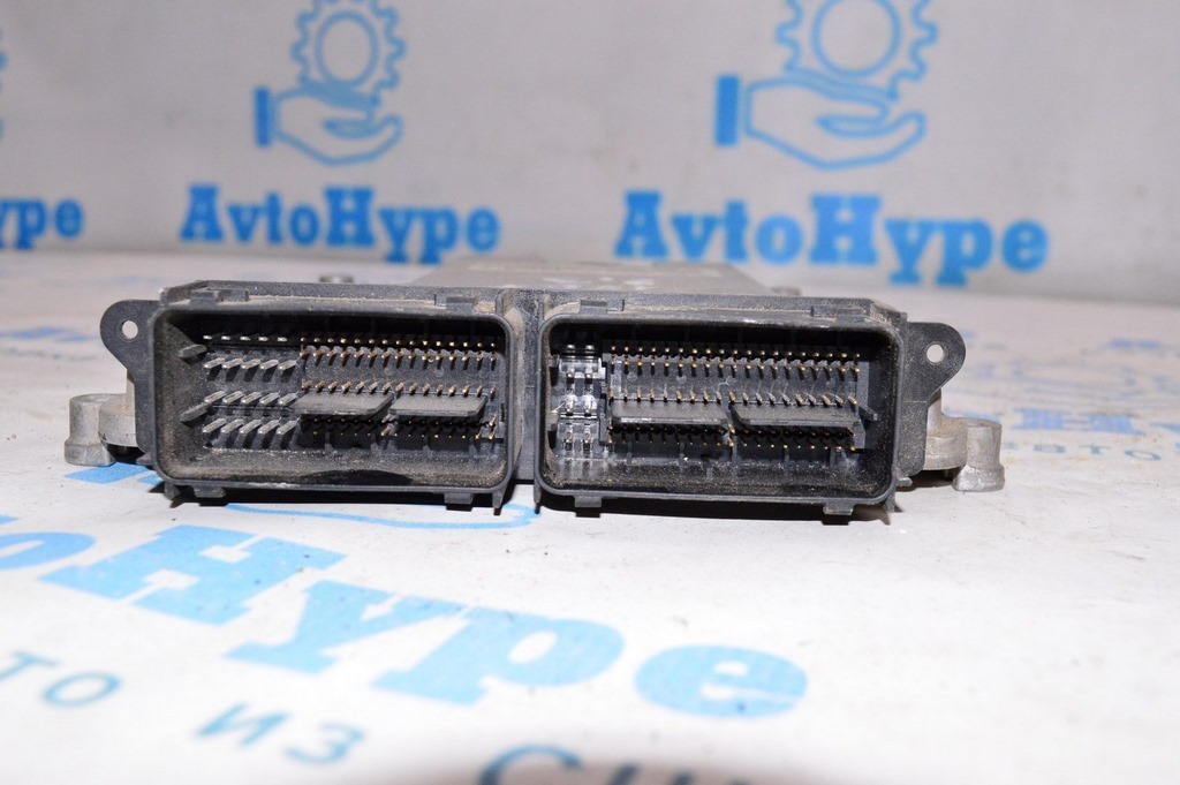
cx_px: 590
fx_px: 1277
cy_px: 392
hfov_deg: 49.6
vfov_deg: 34.2
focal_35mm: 39
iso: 1600
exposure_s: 1/160
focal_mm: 26
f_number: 8
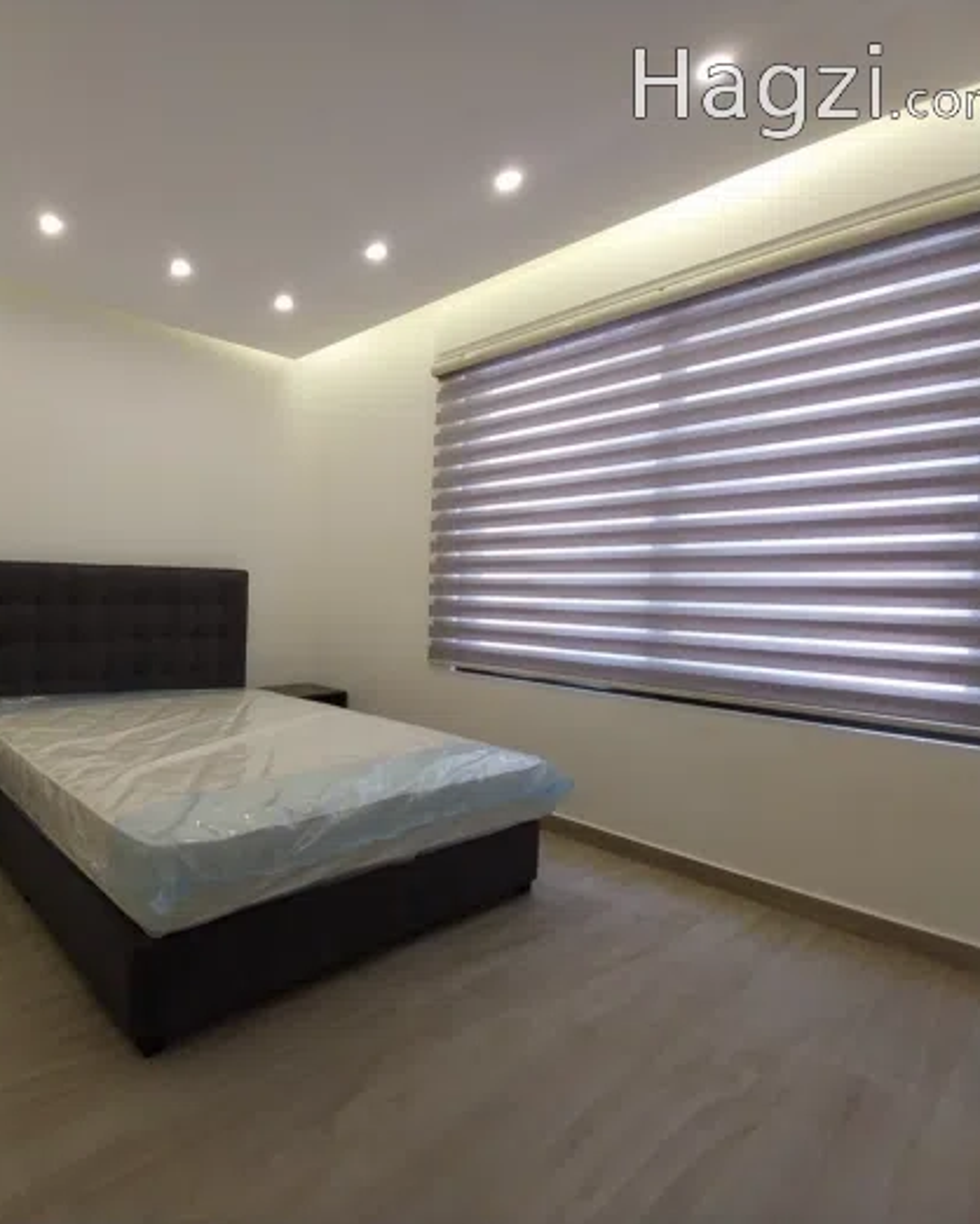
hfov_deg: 71.2
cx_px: 232
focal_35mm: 17
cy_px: 611
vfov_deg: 89.6
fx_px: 616
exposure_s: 1/50
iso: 100
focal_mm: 1.3
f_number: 2.2
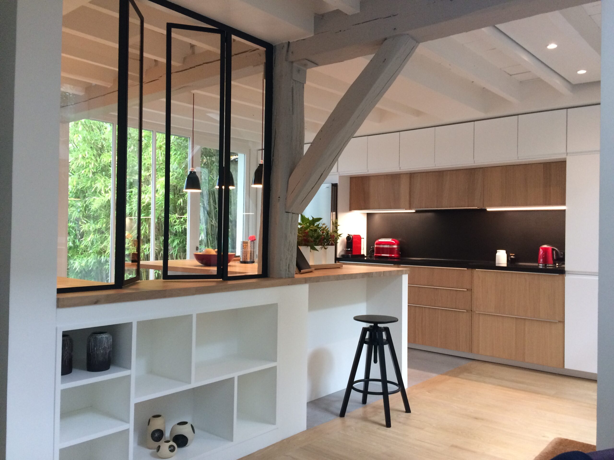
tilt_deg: -0.3
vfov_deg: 48.2
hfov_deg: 61.7
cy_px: 230
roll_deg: -1.3
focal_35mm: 29
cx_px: 307
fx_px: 514
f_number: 2.2
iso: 200
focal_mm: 4.15
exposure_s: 1/33
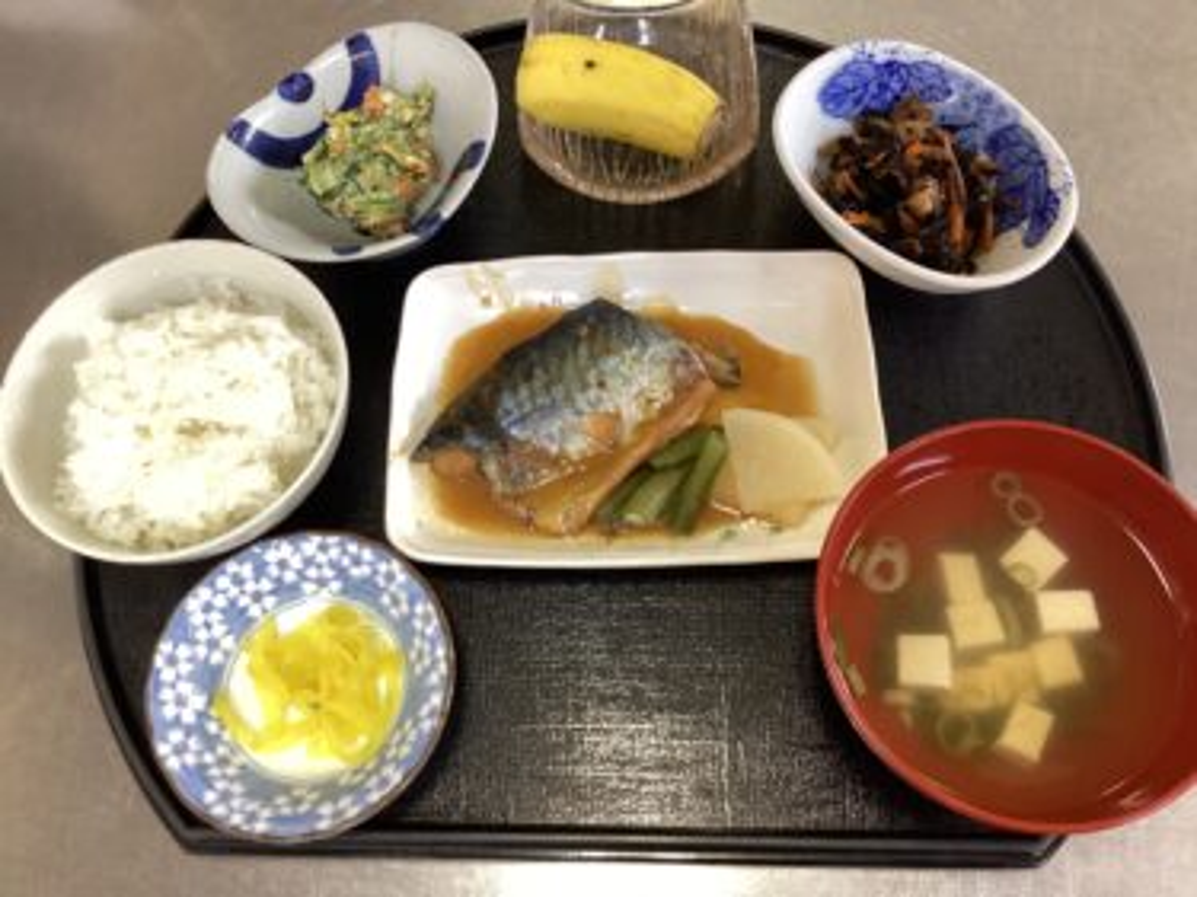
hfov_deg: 58.4
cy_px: 448
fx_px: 1072
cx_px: 598
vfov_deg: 45.4
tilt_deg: -68.5
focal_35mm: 31
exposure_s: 1/40
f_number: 2.4
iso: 250
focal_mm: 3.3
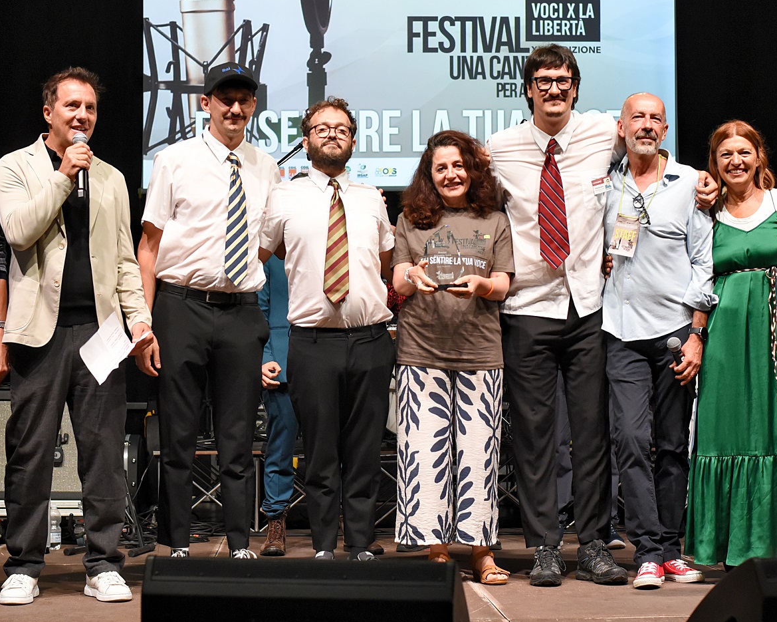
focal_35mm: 62
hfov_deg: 30.5
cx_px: 341
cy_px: 307
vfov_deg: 24.6
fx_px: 1426
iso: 3200
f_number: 4
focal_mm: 50
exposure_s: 1/320
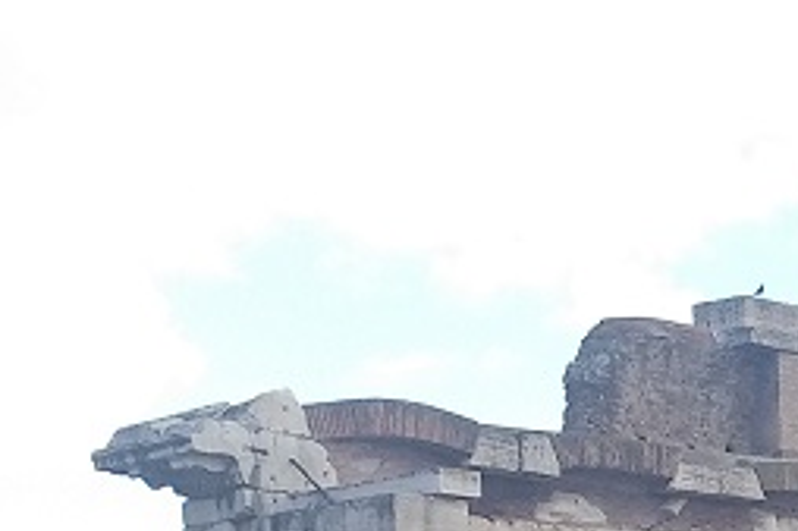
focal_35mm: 108
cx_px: 1320
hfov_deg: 16.6
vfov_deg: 11.9
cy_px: 877
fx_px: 2392
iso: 125
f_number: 2.2
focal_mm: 3.81
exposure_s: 1/287
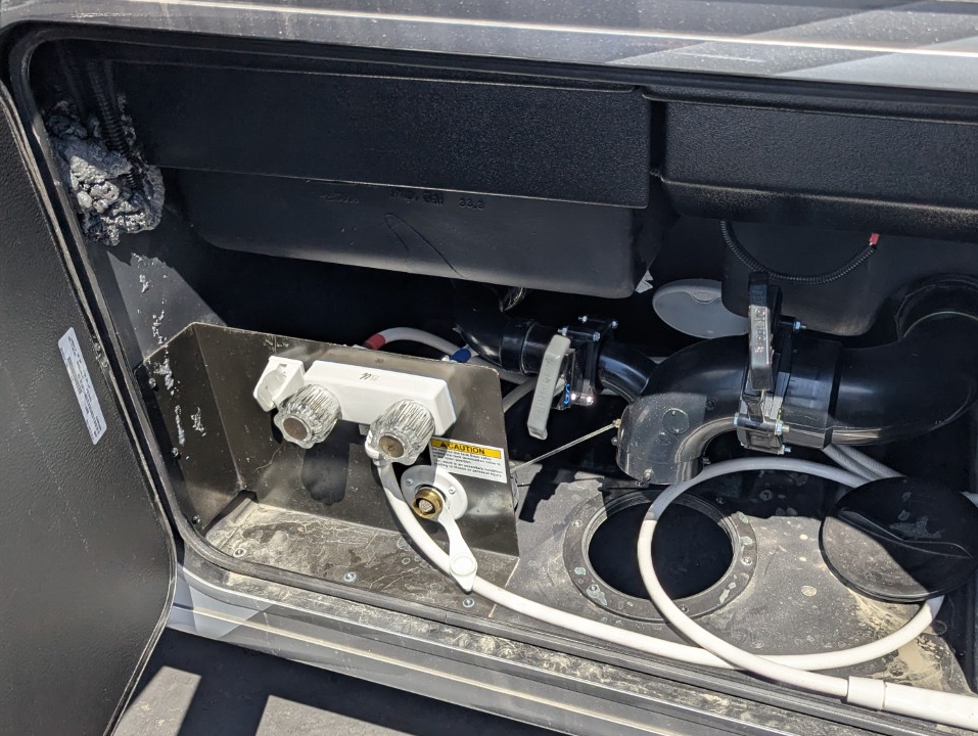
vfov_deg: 40.7
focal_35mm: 35
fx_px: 990
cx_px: 604
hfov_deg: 52.1
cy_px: 319
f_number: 1.85
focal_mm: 6.81
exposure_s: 1/2262
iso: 46
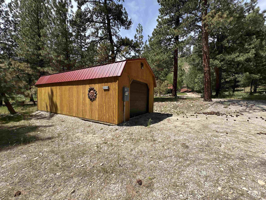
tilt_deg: -1.0
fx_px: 108
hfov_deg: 102.1
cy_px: 100
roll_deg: -0.2
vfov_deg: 85.7
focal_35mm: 14
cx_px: 133
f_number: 2.2
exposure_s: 1/1420
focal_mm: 2.22
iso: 50
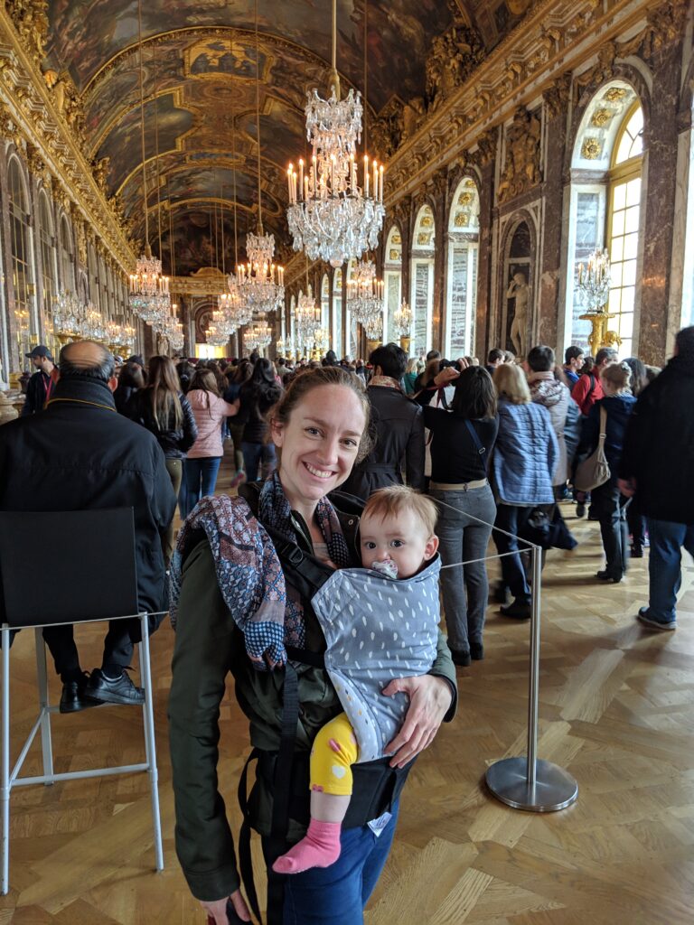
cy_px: 462
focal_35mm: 27
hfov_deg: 51.4
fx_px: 722
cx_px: 347
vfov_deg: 65.3
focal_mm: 4.44
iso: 84
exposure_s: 1/25
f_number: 1.8
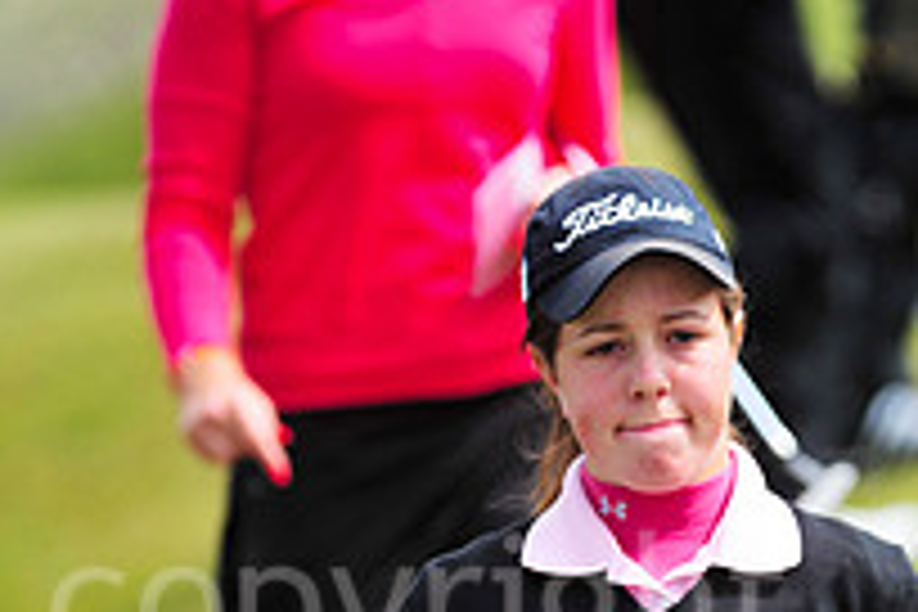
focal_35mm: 661
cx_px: 551
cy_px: 846
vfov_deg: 2.1
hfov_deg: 3.1
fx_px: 16854
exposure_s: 1/3200
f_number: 5.6
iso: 400
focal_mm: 300
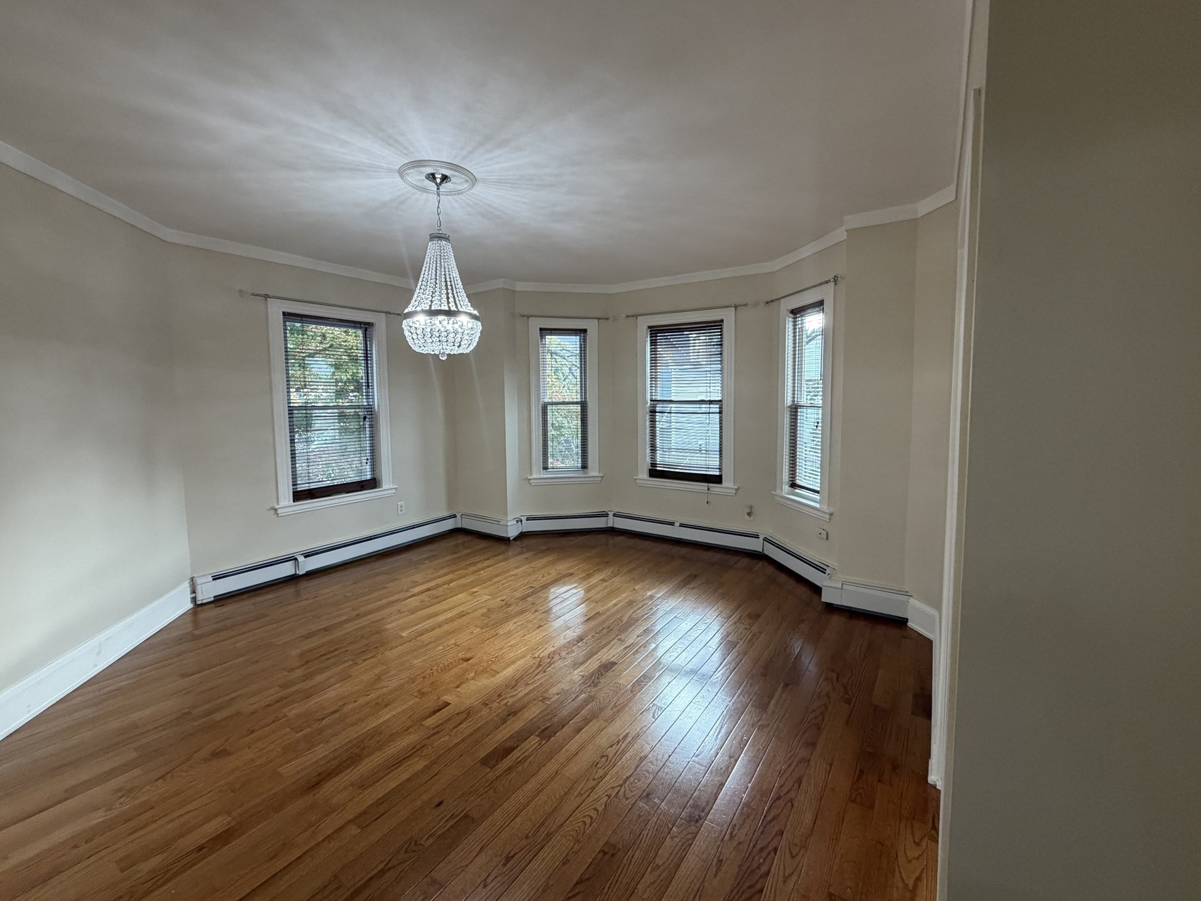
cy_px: 435
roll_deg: +0.9
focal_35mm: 15
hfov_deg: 98.2
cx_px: 601
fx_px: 521
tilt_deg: -4.1
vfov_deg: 81.7
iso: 250
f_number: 2.2
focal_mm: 2.22
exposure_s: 1/120
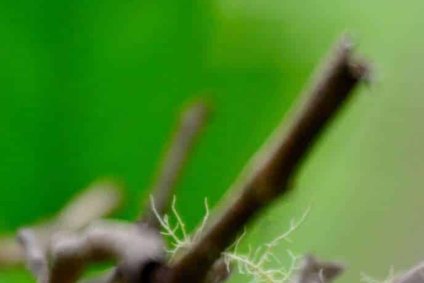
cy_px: 42
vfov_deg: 0.7
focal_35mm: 1897
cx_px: -325
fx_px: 22346
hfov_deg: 1.1
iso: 1000
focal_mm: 340
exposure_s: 1/250
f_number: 7.1
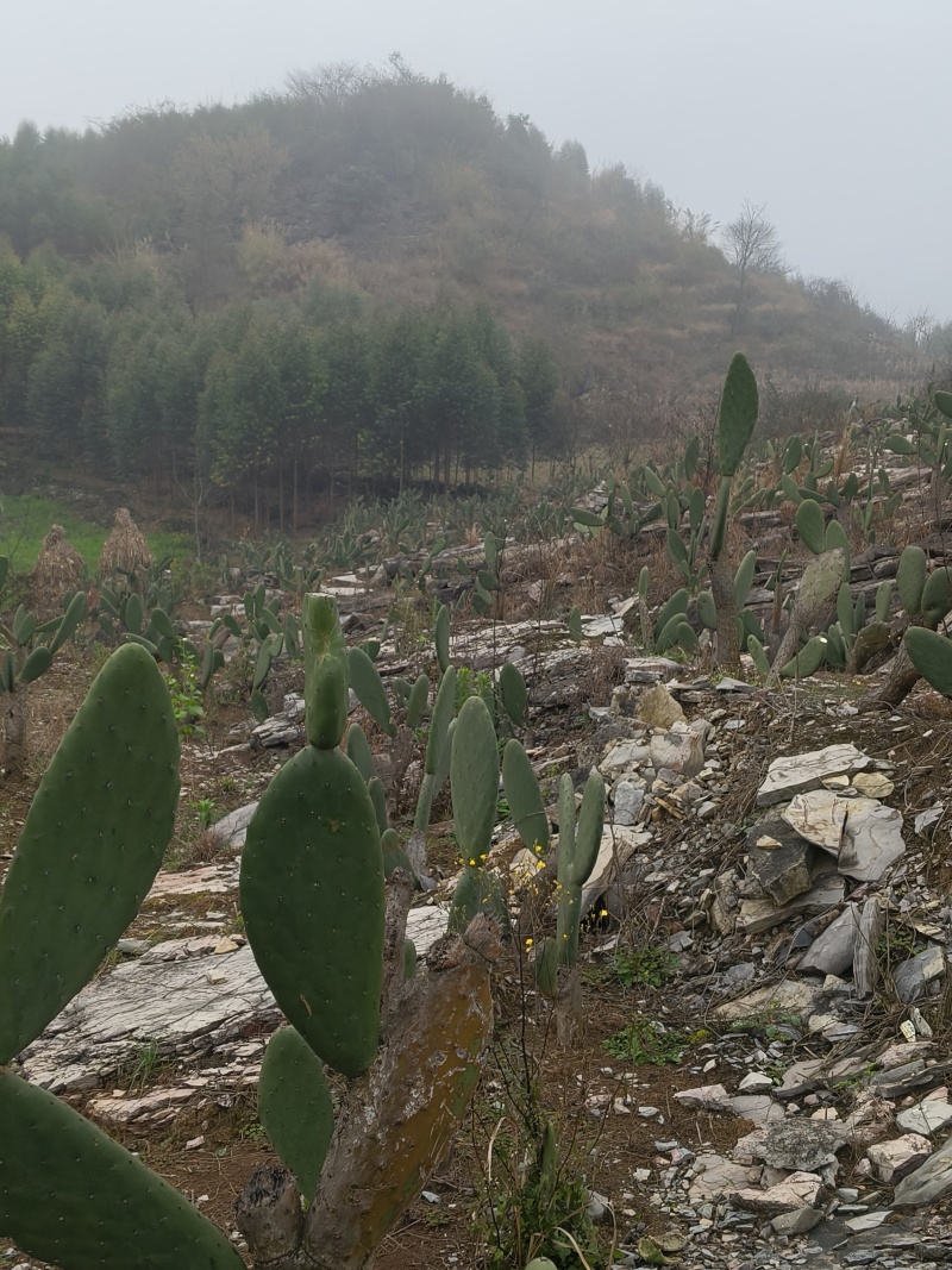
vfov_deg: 40.4
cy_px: 635
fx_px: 1724
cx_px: 476
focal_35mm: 47
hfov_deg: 30.9
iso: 80
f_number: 1.8
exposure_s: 1/1101
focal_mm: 4.84
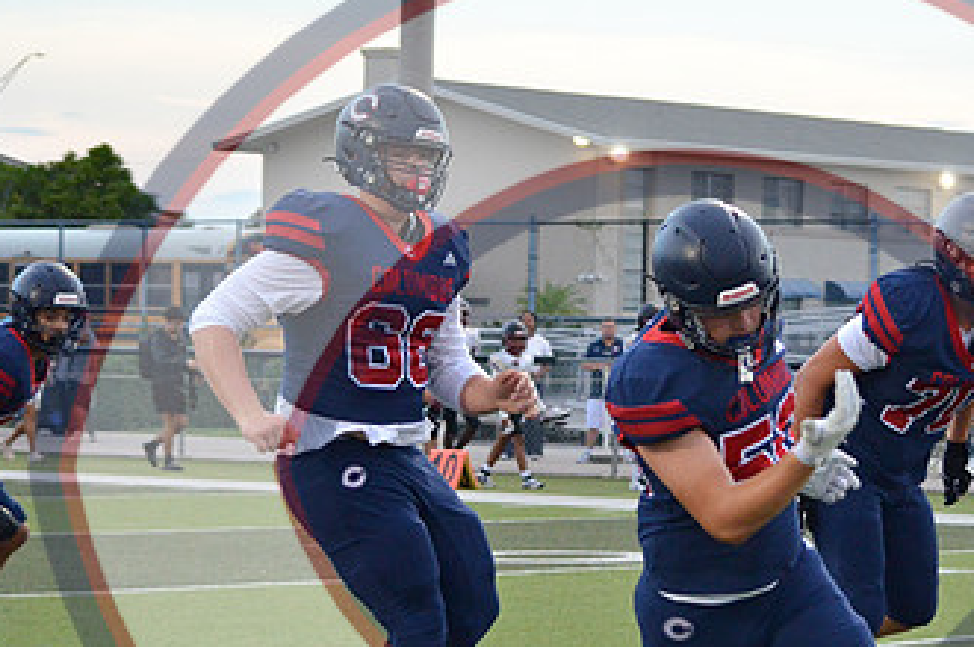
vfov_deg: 9.4
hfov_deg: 14.2
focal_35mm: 145
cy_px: 467
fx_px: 3914
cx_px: 673
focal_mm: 55
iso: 1600
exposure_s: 1/500
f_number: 4.5
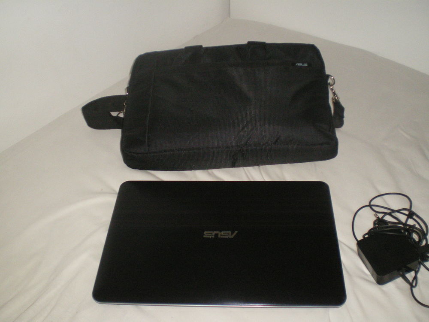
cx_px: 214
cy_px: 161
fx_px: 471
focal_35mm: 38
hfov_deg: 49.0
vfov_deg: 37.7
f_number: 3.1
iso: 400
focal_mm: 6.3
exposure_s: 1/50
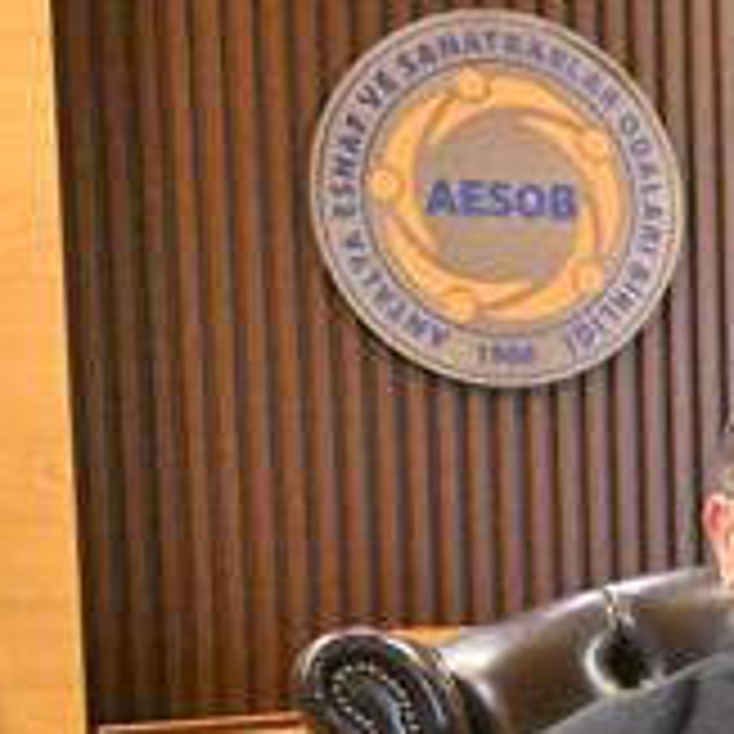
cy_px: 752
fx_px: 2264
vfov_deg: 17.9
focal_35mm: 94
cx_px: 993
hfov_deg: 17.2
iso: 25600
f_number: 6.3
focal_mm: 34.5
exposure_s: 1/200
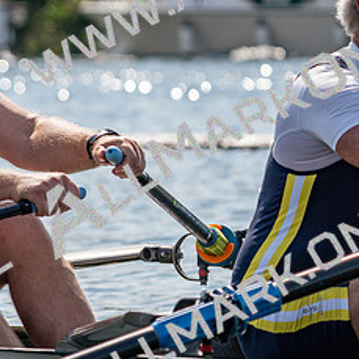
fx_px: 5057
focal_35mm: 431
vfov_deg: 4.1
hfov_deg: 4.1
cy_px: 111
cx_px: -88
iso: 200
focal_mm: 200
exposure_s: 1/1600
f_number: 5.6
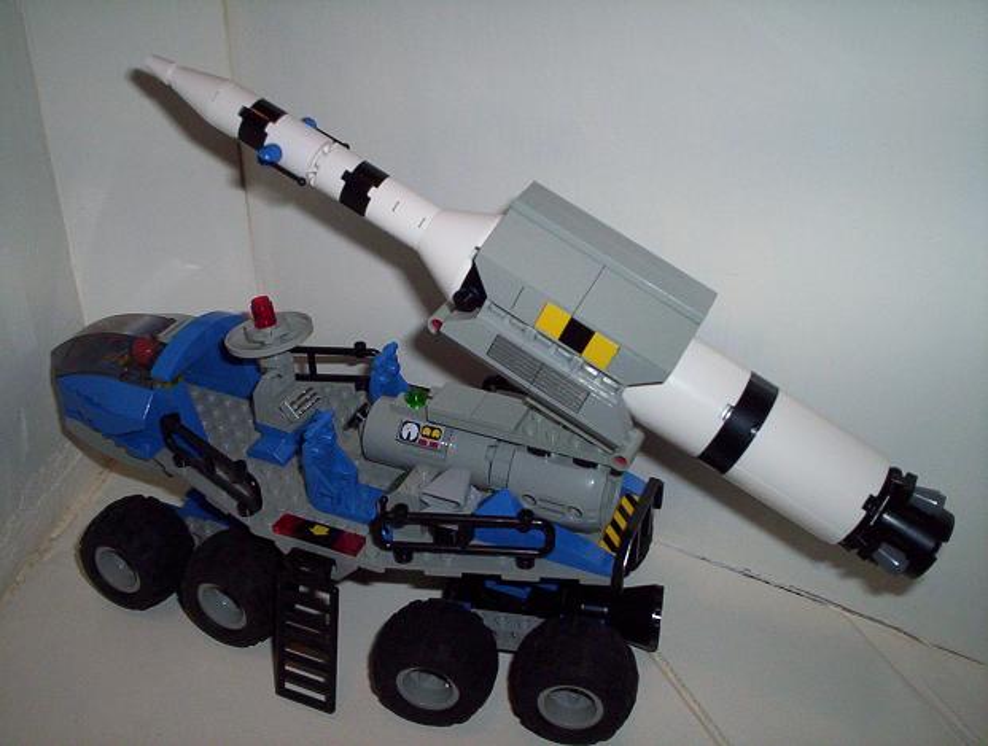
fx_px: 1087
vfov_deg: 37.9
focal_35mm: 38
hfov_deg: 48.9
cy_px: 373
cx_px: 494
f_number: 4.5
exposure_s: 1/60
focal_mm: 4.99
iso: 140
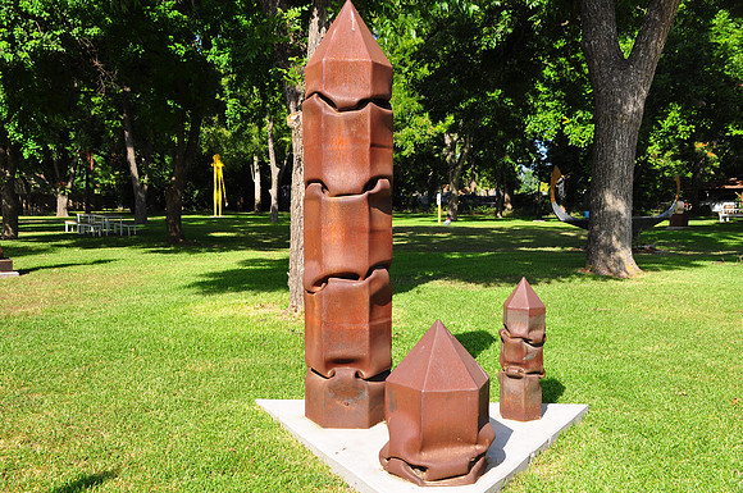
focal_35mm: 36
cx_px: 372
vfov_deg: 36.8
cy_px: 246
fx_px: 742
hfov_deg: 53.2
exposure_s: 1/320
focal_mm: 24
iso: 200
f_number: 7.1
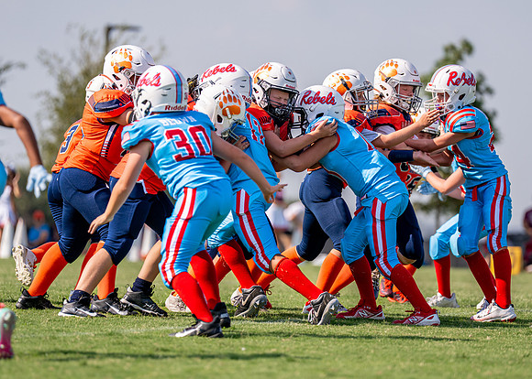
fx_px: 4060
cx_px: 321
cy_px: 180
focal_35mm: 269
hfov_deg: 7.5
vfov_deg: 5.4
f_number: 2.8
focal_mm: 200
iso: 125
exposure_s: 1/3200
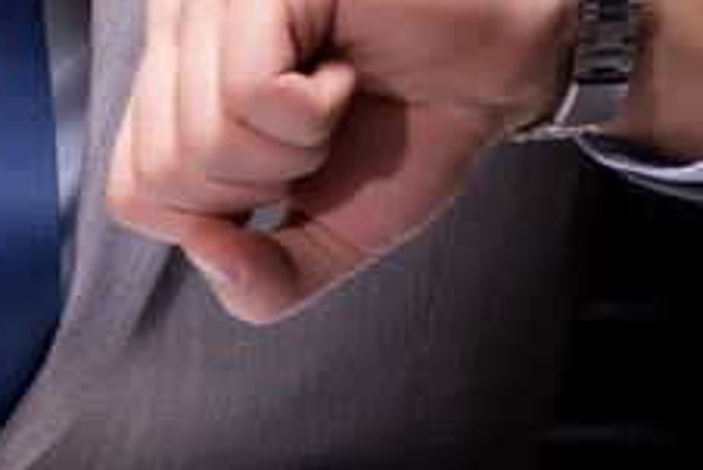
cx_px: -194
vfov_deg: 2.6
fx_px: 10434
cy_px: -327
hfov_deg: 3.8
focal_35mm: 534
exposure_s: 1/100
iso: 100
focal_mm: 105
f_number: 8
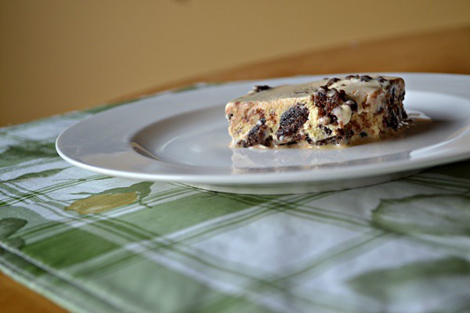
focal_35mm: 60
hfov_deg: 33.4
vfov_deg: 22.6
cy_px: 156
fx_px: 783
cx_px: 235
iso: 400
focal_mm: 40
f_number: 5.3
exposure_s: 1/125
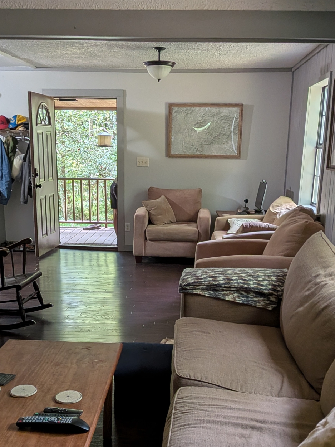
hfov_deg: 35.1
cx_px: 149
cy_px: 295
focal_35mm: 41
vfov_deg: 45.1
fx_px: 529
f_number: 1.7
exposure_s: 1/120
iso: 45
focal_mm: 4.53
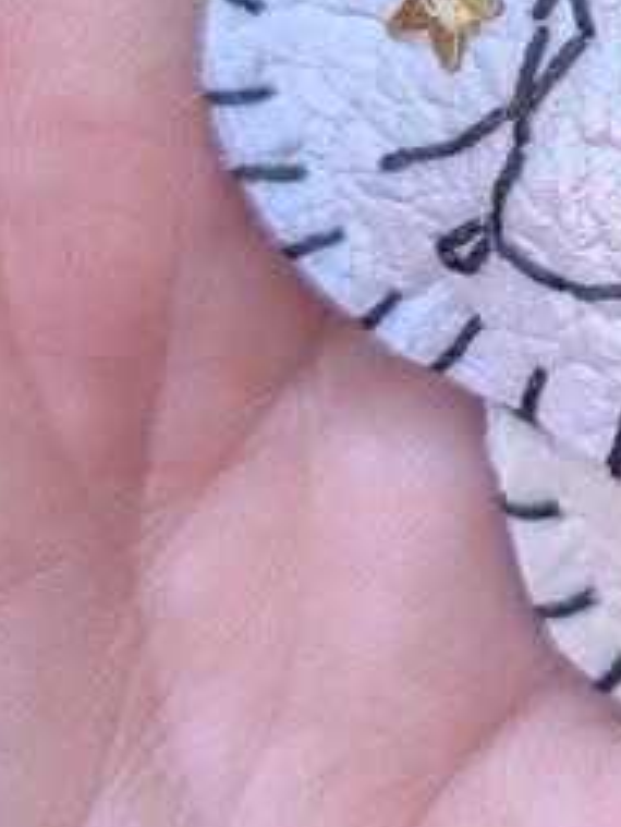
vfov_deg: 19.0
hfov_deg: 14.7
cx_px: 905
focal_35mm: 94
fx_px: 2247
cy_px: -297
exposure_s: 1/239
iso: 61
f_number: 1.73
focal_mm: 4.38
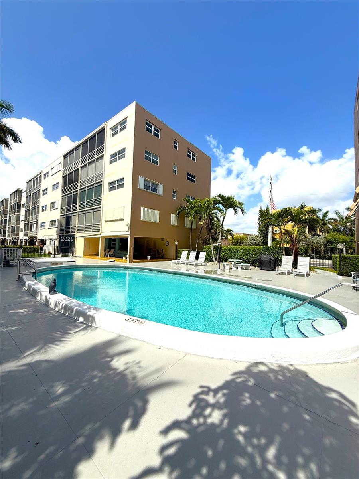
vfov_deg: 102.1
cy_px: 240
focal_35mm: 14
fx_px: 194
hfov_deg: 85.7
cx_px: 180
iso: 50
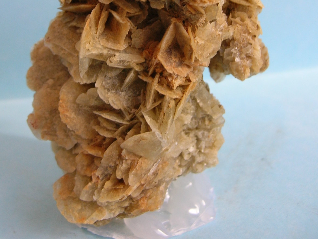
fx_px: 450
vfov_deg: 28.6
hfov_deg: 38.9
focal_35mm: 49
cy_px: 28
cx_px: 159
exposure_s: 1/13
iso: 50
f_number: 2.7
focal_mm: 6
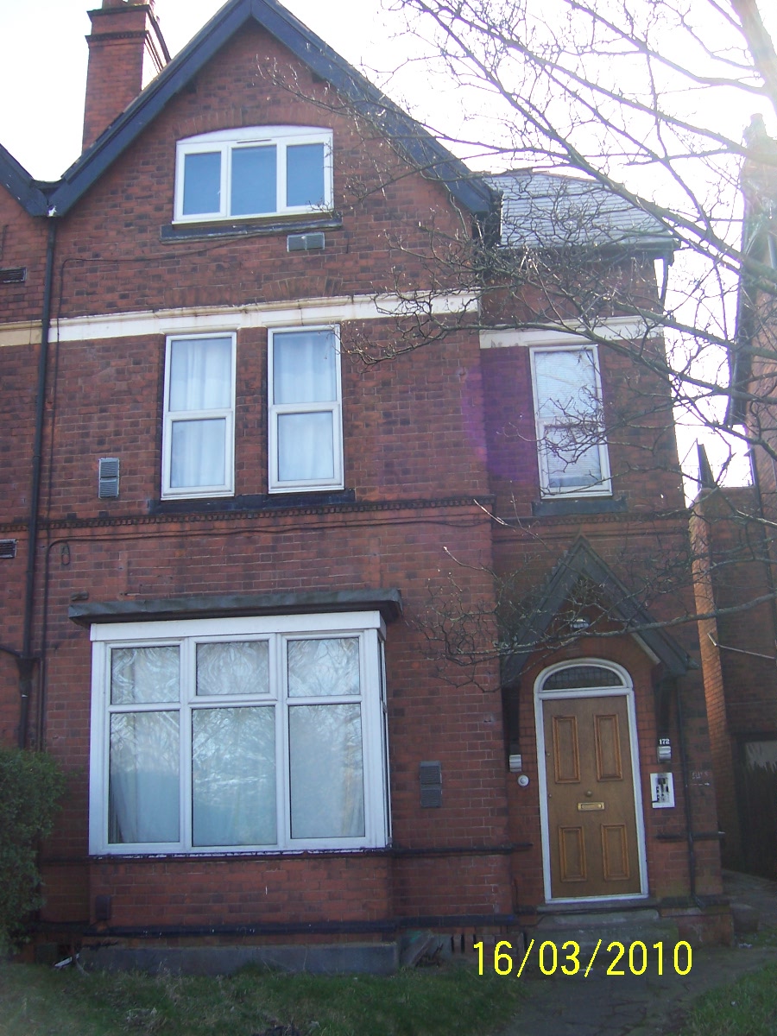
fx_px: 1077
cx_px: 388
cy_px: 518
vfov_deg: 51.4
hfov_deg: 39.7
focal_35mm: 36
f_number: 3
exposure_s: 1/250
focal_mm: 6
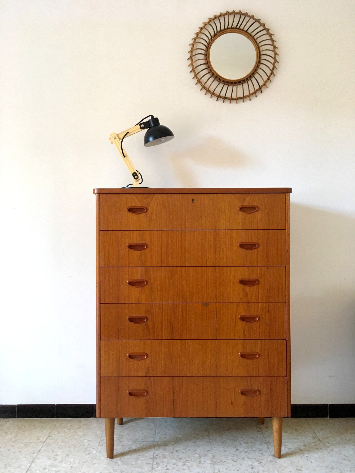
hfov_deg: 48.2
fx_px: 397
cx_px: 178
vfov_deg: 61.7
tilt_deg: +0.3
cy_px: 236
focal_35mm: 29
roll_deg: +1.3
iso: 160
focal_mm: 4.15
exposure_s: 1/33
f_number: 2.2
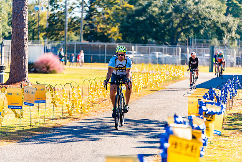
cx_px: 121
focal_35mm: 145
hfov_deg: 14.2
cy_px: 81
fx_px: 975
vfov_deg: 9.5
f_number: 2.8
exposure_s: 1/2000
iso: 250
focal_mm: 145
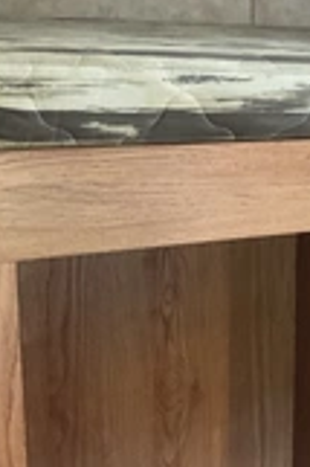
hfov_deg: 16.0
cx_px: 516
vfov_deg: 27.0
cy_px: 194
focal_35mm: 75
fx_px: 971
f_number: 1.8
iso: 250
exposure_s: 1/60
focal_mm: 3
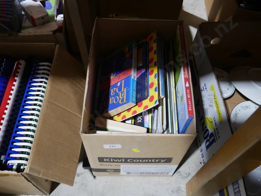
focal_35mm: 34
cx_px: 130
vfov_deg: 41.8
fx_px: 256
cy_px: 98
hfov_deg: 53.9
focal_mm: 17
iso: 500
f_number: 4
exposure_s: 1/60
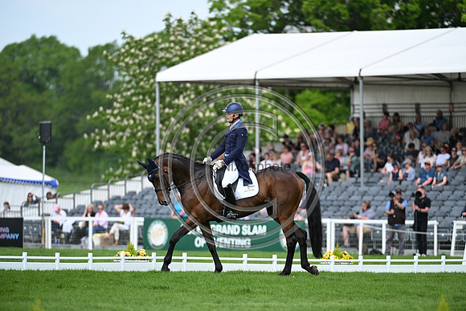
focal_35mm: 330
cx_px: 233
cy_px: 156
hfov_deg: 6.2
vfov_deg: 4.2
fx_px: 4272
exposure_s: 1/1250
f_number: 4.5
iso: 360
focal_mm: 330
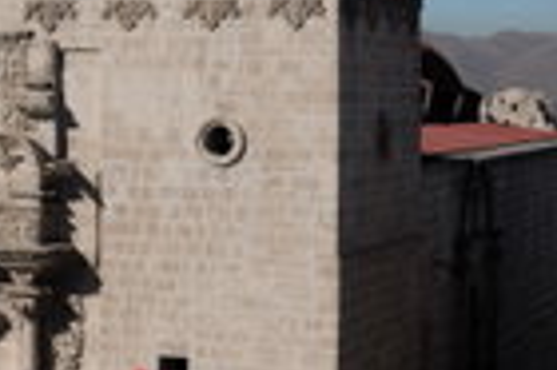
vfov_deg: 11.3
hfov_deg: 16.4
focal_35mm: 120
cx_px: -107
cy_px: 52
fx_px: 1854
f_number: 11
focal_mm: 28
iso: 200
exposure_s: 1/500
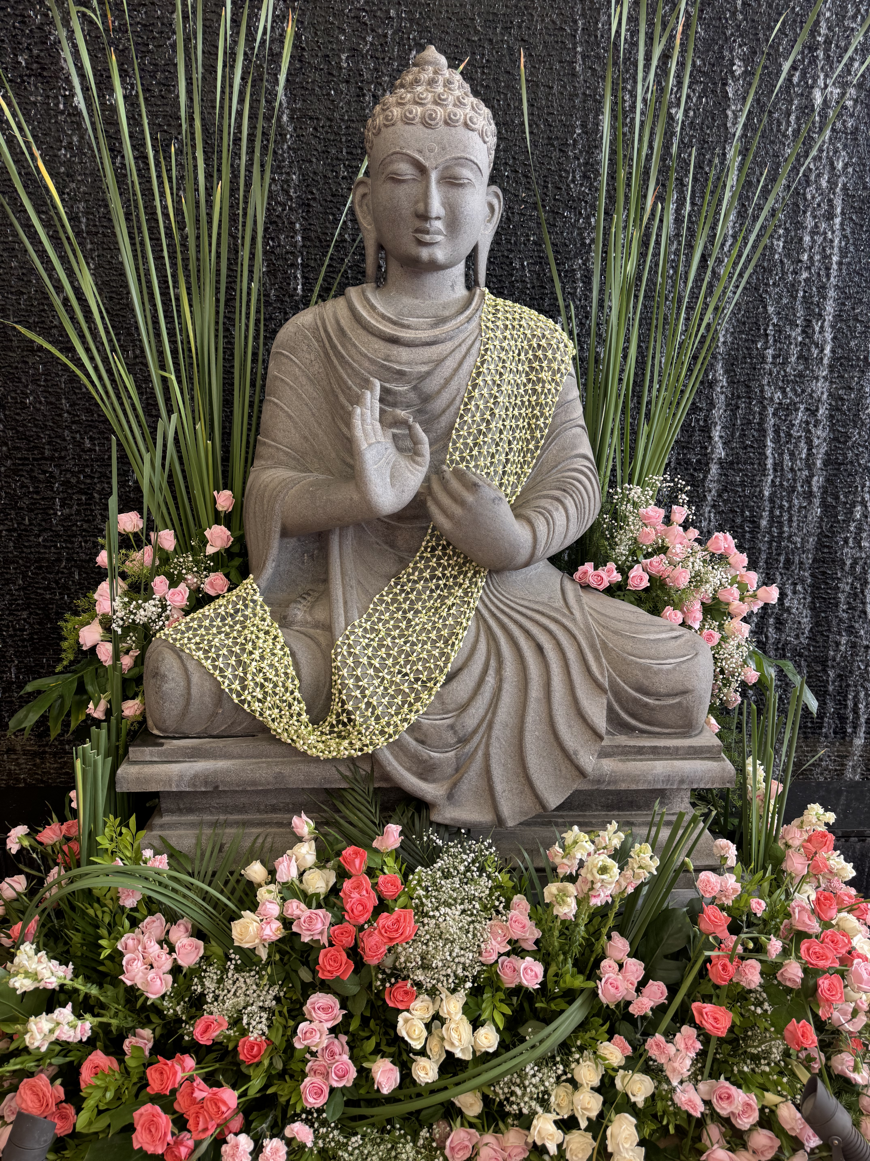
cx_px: 435
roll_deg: -1.1
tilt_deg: -16.7
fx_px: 804
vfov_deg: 71.6
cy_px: 580
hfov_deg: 56.8
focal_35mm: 24
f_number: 1.78
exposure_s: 1/100
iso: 100
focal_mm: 6.76
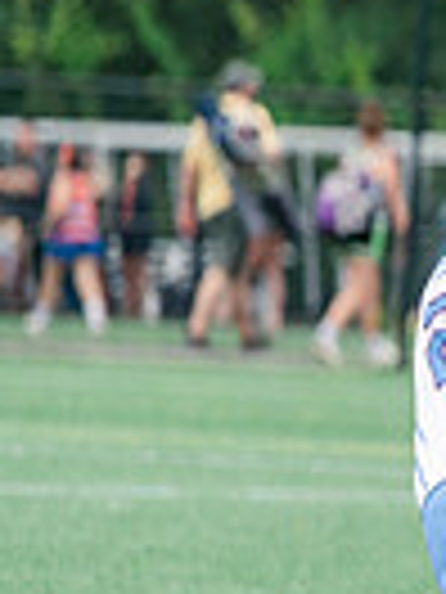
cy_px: 407
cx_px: 1847
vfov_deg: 1.6
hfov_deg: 1.2
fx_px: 20718
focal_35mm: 1206
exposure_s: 1/640
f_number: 3.2
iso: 250
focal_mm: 200
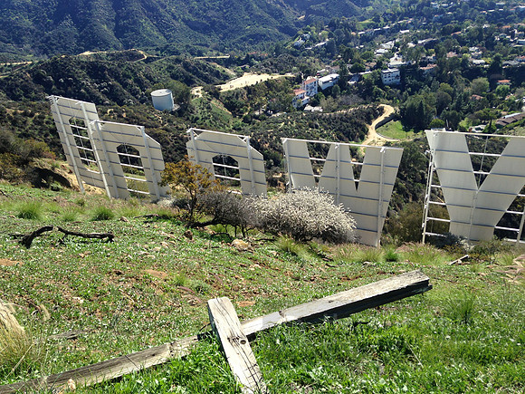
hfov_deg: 55.4
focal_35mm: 33
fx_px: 500
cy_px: 197
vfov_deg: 42.9
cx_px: 262
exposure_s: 1/919
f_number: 2.4
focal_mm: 4.12
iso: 50
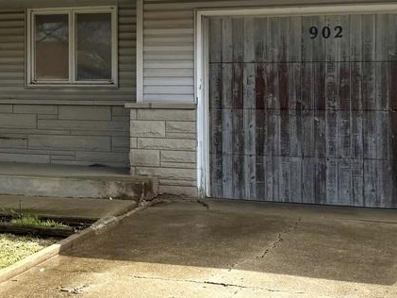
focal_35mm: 82
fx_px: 941
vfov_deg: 17.9
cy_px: 78
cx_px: 32
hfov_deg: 23.2
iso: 80
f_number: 1.78
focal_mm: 6.76
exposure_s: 1/7353
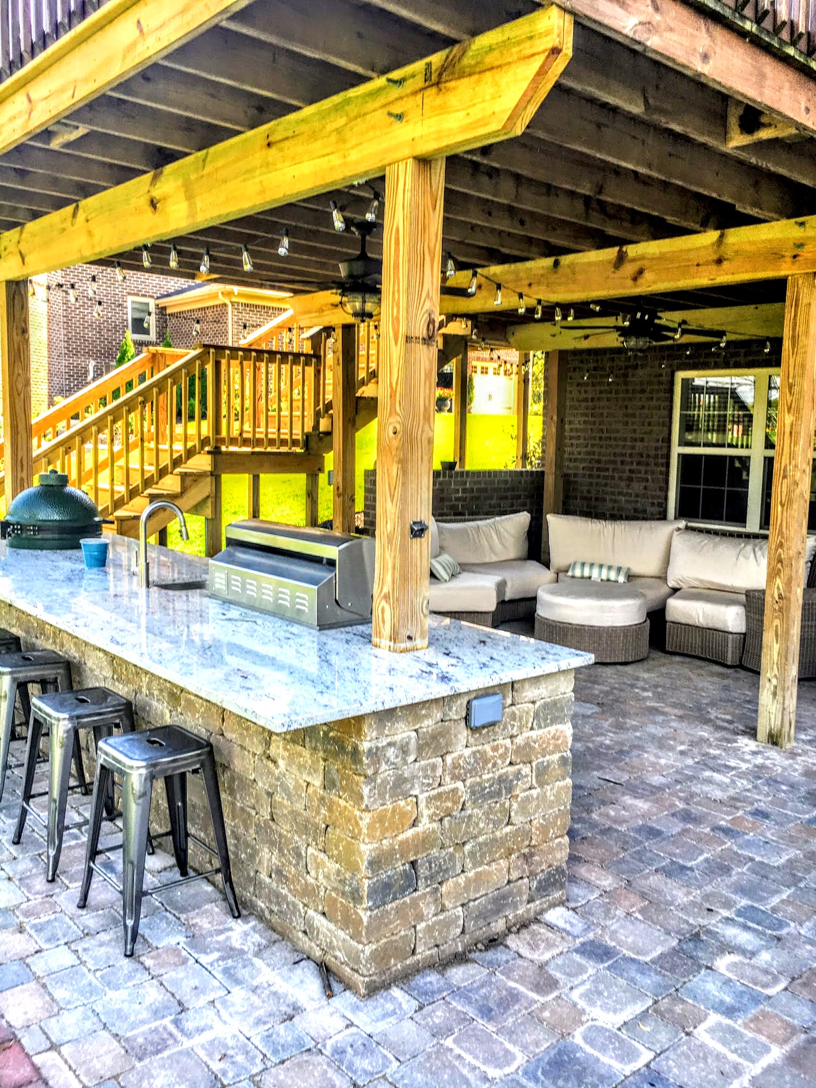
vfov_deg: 61.7
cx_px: 408
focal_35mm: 29
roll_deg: -1.0
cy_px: 544
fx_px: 911
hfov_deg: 48.2
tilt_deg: -6.1
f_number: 2.2
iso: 25
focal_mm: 4.15
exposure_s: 1/170
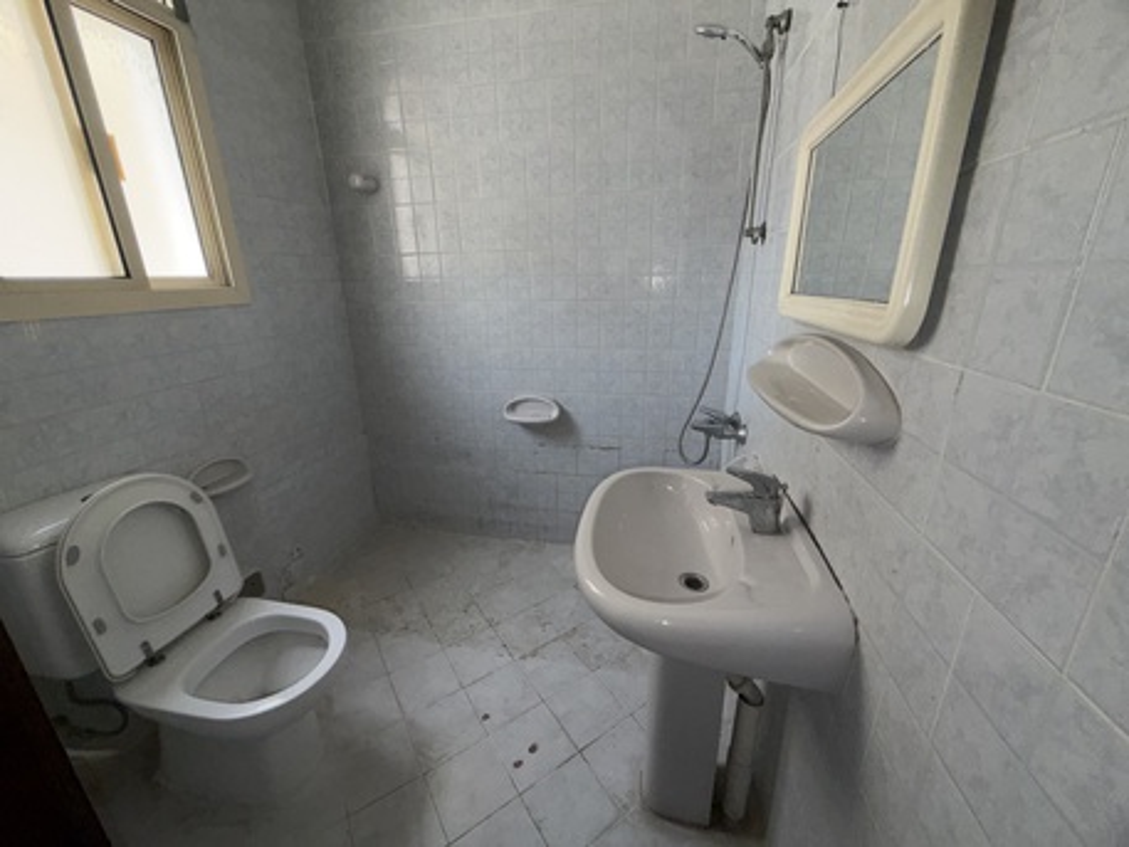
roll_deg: +1.1
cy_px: 424
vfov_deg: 85.7
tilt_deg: -17.9
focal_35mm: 14
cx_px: 564
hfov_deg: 102.0
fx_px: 457
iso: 64
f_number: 2.2
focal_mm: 2.22
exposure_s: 1/121
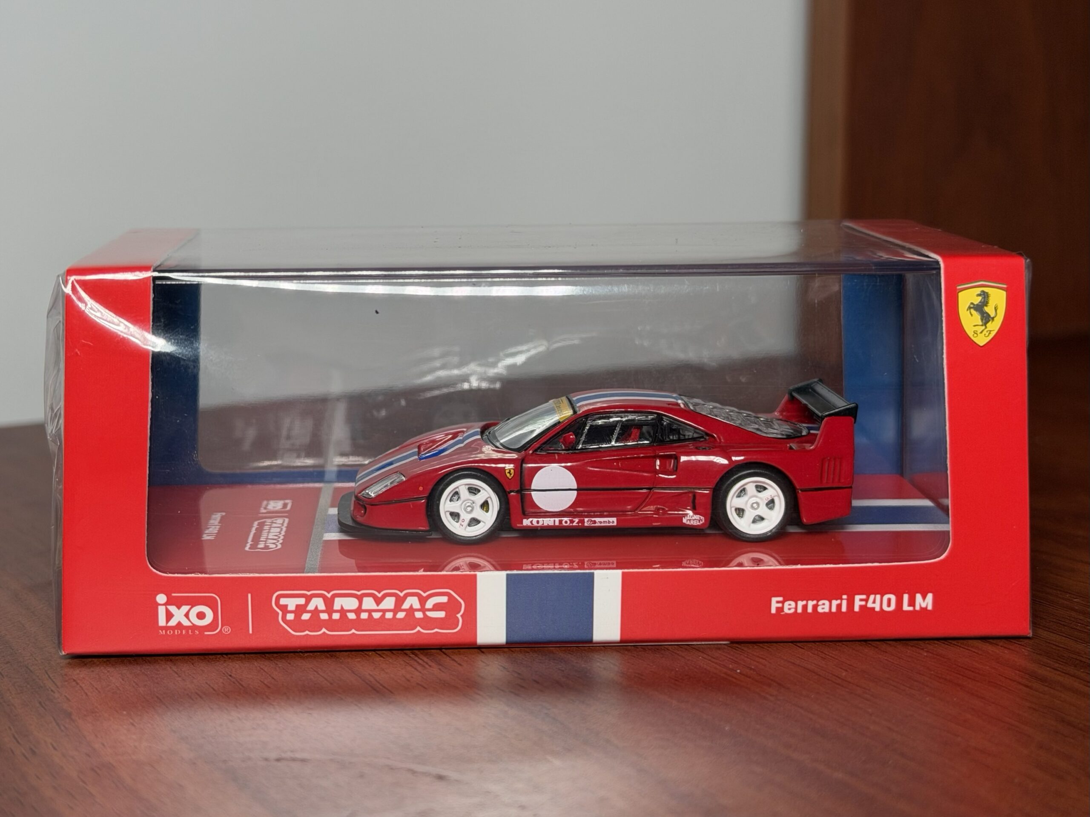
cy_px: 408
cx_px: 545
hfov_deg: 39.7
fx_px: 1511
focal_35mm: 48
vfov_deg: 30.3
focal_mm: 6.76
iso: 80
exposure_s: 1/121
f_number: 1.78
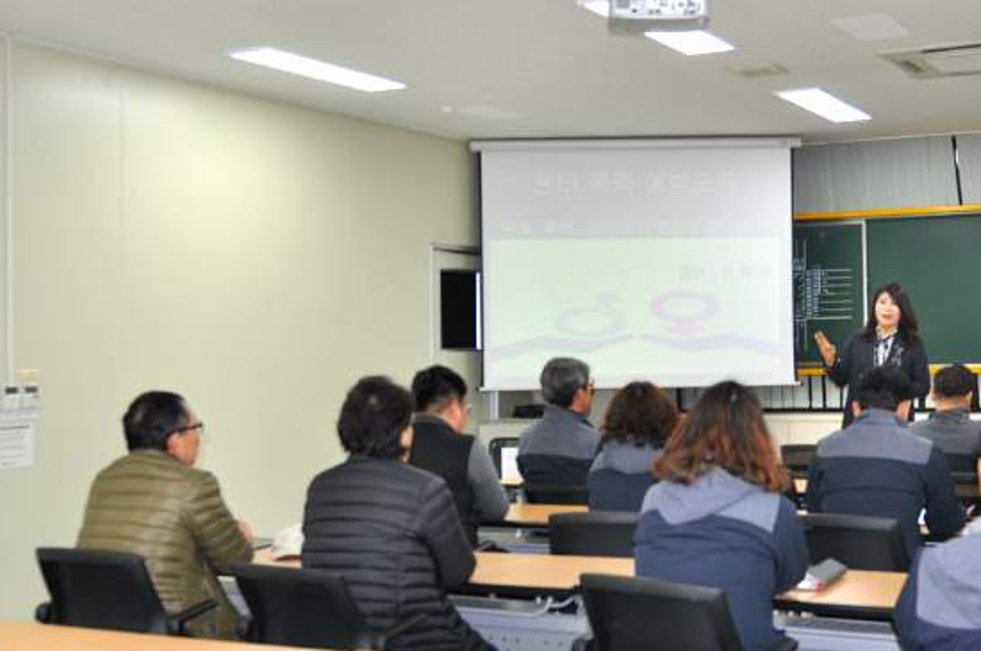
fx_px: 1360
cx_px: 669
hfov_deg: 39.1
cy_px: 308
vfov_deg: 26.9
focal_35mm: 50
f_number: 2.8
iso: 200
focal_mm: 24
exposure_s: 1/80
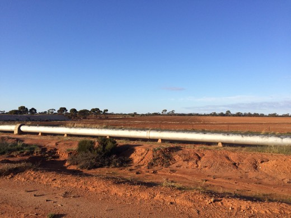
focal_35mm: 29
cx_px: 146
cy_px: 109
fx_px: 244
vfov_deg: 48.2
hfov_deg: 61.7
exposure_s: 1/1786
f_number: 2.2
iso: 32
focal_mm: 4.15
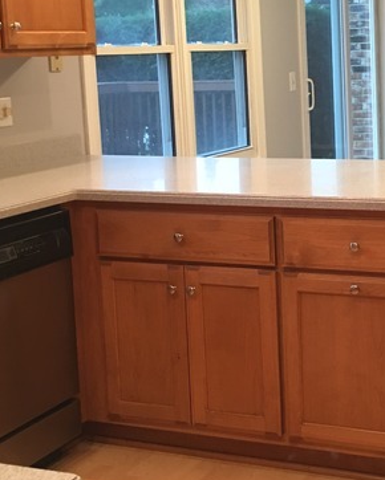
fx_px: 712
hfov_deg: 29.0
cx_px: 350
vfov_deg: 37.1
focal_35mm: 50
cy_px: 179
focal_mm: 4.15
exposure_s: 1/15
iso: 64
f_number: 2.2
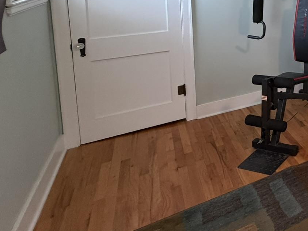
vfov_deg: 37.0
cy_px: -5
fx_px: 302
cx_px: 371
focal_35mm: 34
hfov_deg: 39.0
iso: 320
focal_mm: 2.22
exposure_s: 1/60
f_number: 2.2
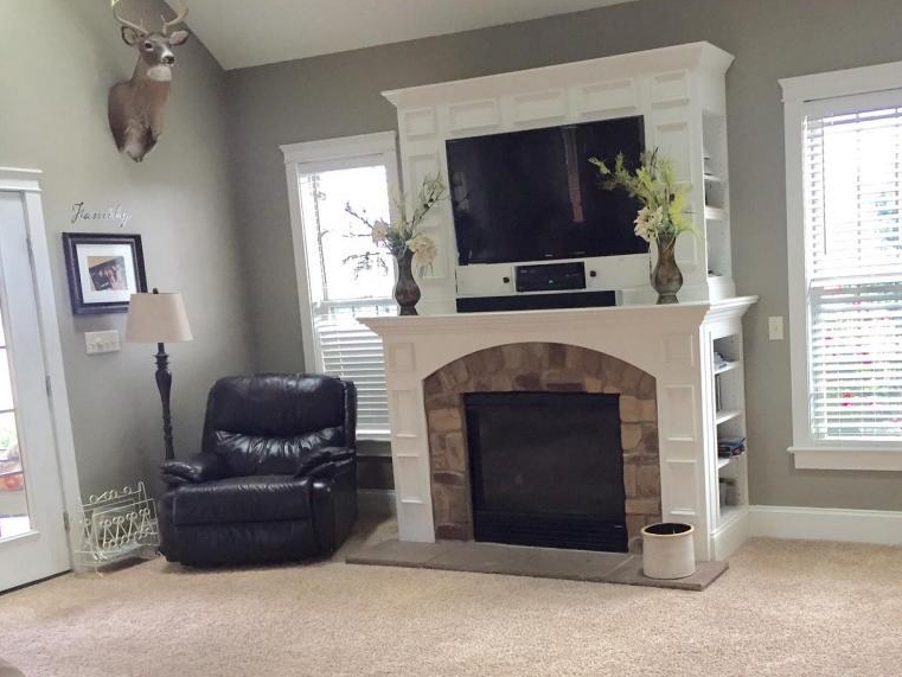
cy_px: 428
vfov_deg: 36.6
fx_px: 1016
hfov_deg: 47.0
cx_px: 606
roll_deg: +4.1
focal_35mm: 39
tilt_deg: -8.0
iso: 40
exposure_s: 1/30
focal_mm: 4.15
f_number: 2.2
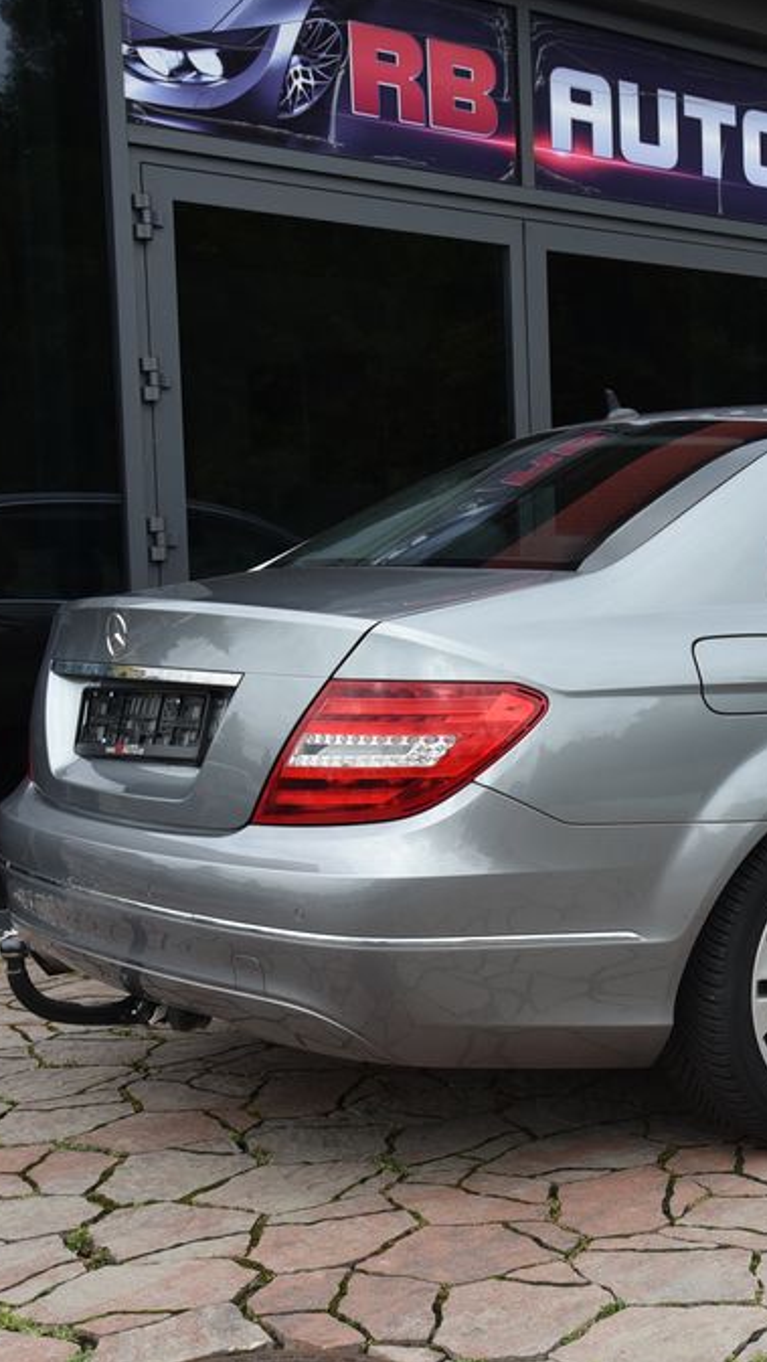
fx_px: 1842
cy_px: 678
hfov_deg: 22.5
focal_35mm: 51
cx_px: 779
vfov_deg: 40.6
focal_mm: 32
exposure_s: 1/320
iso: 500
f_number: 9
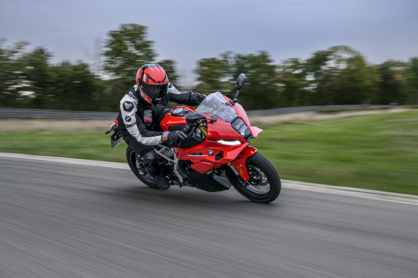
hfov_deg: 46.4
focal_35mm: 42
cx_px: 209
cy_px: 139
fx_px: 488
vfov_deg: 31.9
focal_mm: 42
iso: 200
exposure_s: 1/30
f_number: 9
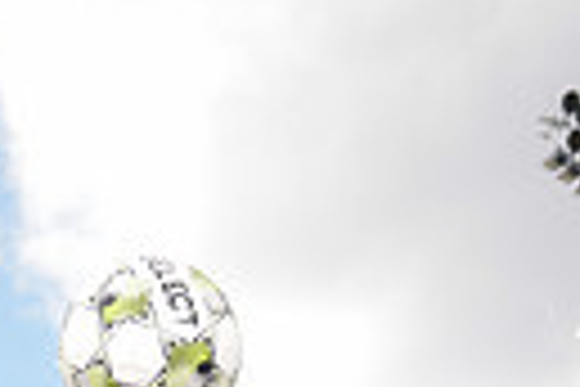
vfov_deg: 9.4
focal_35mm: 126
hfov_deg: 16.2
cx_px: 139
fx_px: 2030
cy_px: 990
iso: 100
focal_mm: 36
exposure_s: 1/200
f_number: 6.3
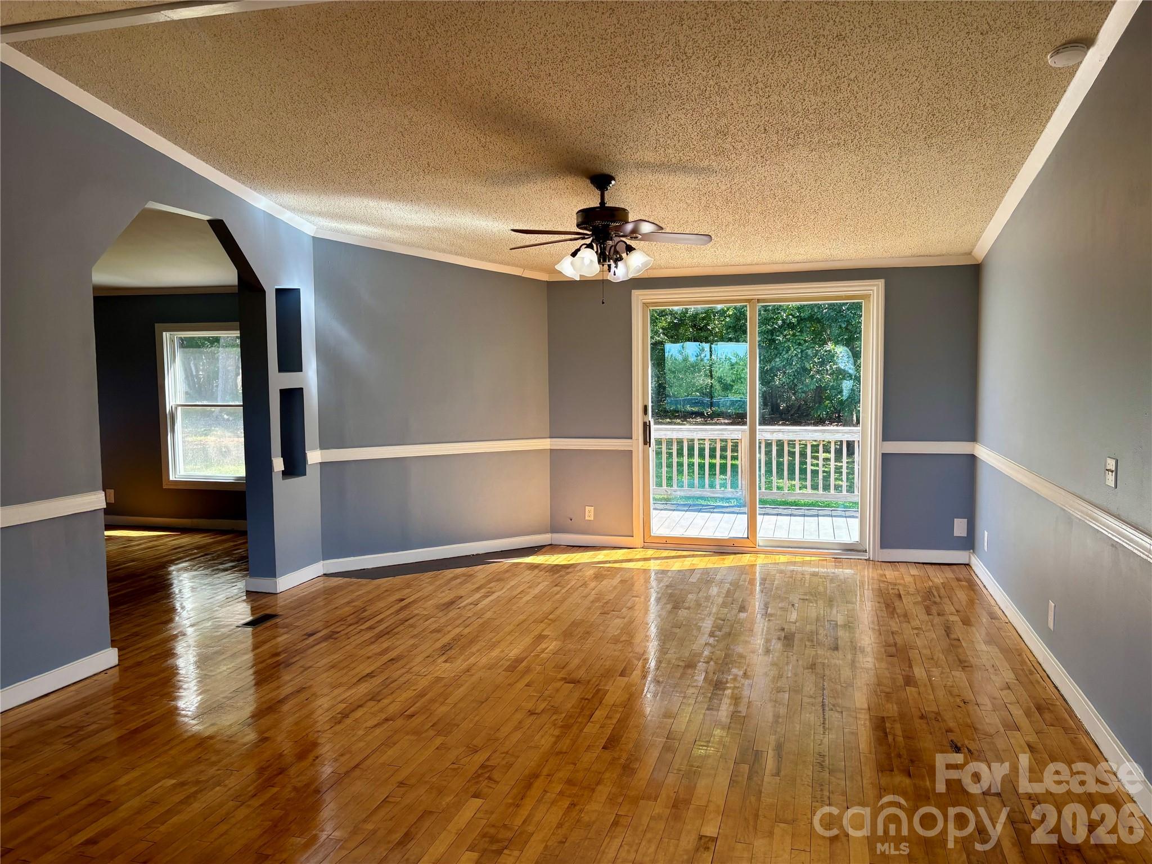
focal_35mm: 26
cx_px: 576
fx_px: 865
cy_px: 432
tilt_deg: -4.2
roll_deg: +0.6
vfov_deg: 53.1
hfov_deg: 67.3
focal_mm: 5.96
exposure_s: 1/121
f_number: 1.6
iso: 40
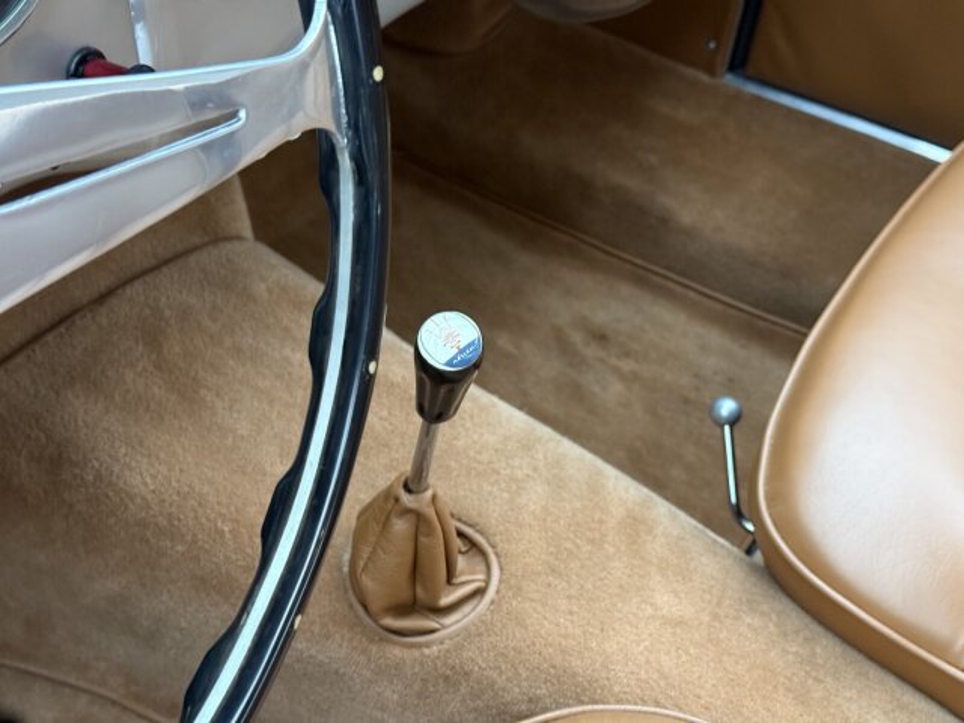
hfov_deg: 39.7
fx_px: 1337
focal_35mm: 48
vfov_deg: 30.3
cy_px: 362
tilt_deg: -42.5
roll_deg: -8.4
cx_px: 482
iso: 400
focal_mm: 6.76
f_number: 1.78
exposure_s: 1/25
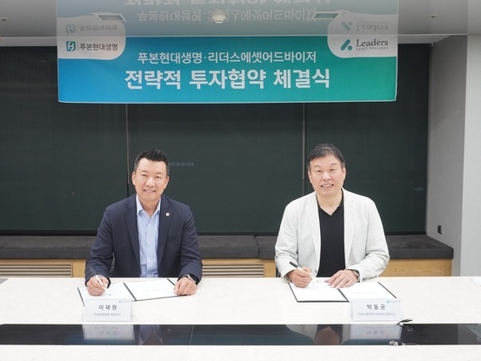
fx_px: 500
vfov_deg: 39.7
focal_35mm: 36
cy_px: 180
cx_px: 224
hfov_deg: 51.3
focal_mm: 22
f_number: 8
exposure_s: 1/50
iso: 1000
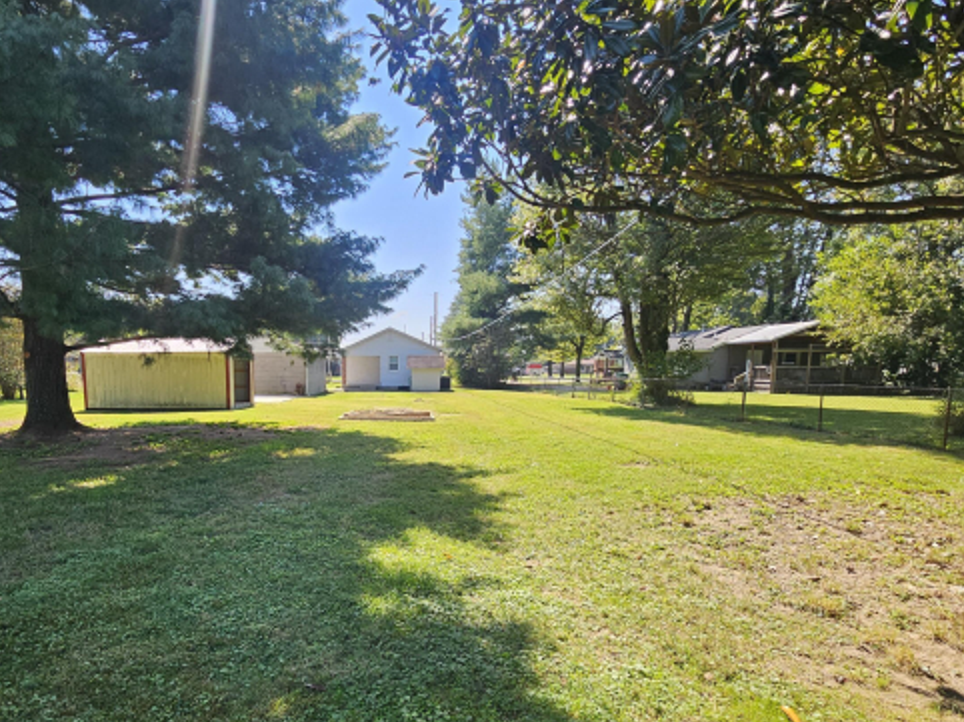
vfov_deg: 70.4
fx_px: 501
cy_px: 450
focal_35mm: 18
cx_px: 349
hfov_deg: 85.7
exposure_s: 1/619
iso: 50
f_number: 2.2
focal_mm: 2.2
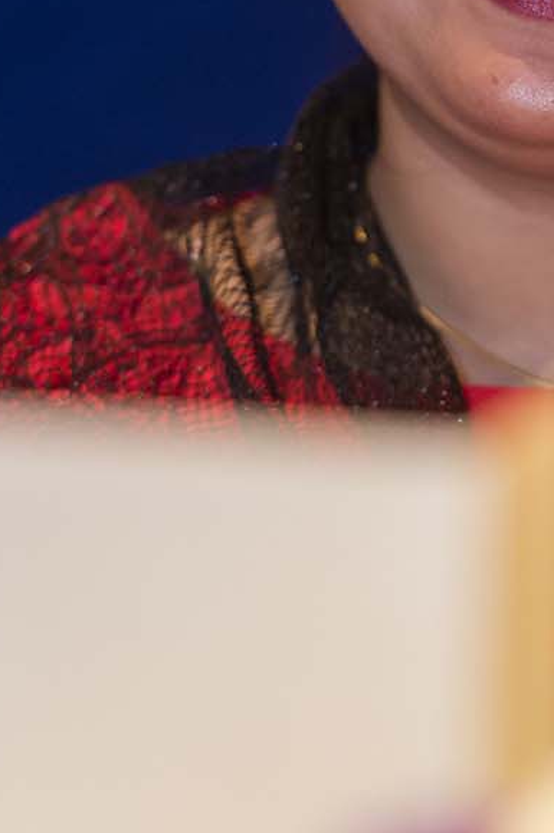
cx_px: 578
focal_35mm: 486
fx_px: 11238
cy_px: 216
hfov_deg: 2.8
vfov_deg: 4.2
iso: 1600
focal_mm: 195
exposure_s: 1/125
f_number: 3.5
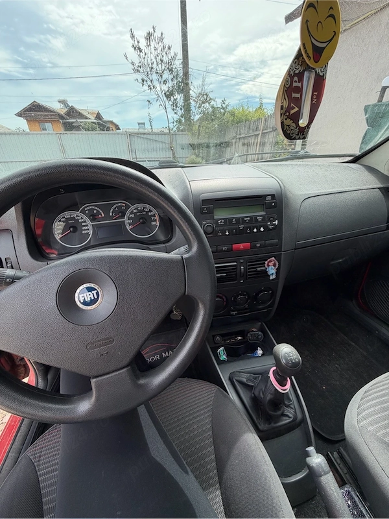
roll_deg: +0.3
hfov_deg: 85.7
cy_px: 260
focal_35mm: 14
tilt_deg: -27.3
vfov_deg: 102.1
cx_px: 194
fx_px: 210
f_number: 2.2
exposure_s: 1/482
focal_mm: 2.22
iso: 64
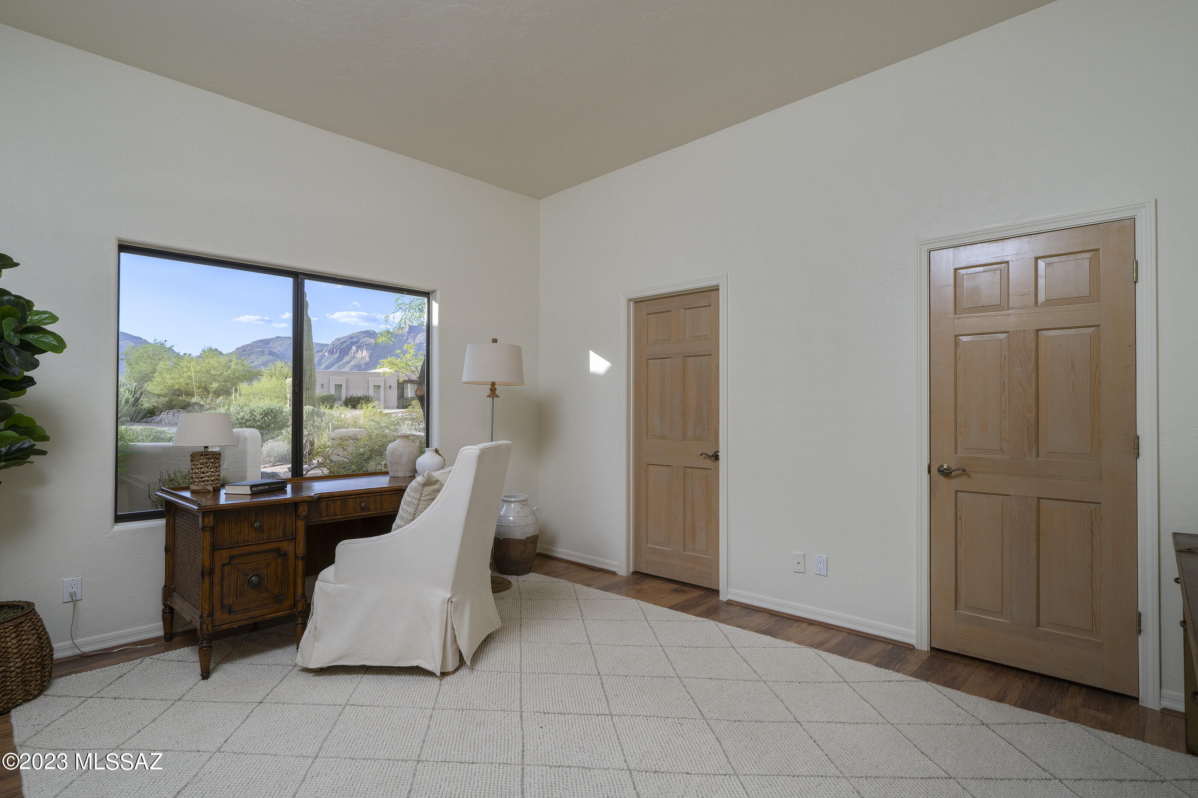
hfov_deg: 96.7
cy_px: 399
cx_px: 599
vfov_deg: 73.7
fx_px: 532
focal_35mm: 16
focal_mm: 16
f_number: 9
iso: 200
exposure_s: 1/125
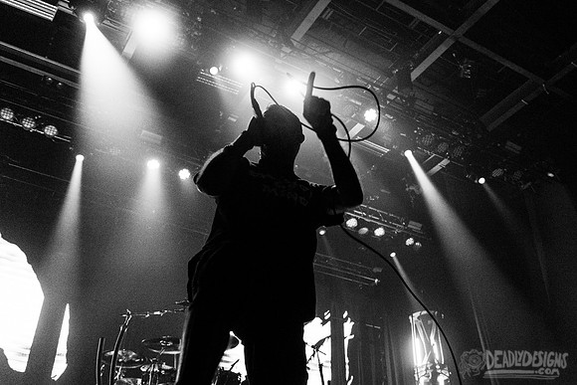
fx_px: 624
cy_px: 204
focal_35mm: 39
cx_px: 321
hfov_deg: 49.5
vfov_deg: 34.3
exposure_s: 1/320
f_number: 3.5
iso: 3200
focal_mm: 35
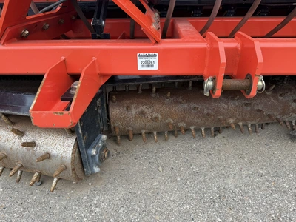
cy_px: 111
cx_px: 148
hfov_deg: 71.6
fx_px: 205
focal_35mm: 24
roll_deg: +1.6
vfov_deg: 56.8
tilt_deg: -33.7
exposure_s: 1/407
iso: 80
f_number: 1.78
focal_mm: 6.76
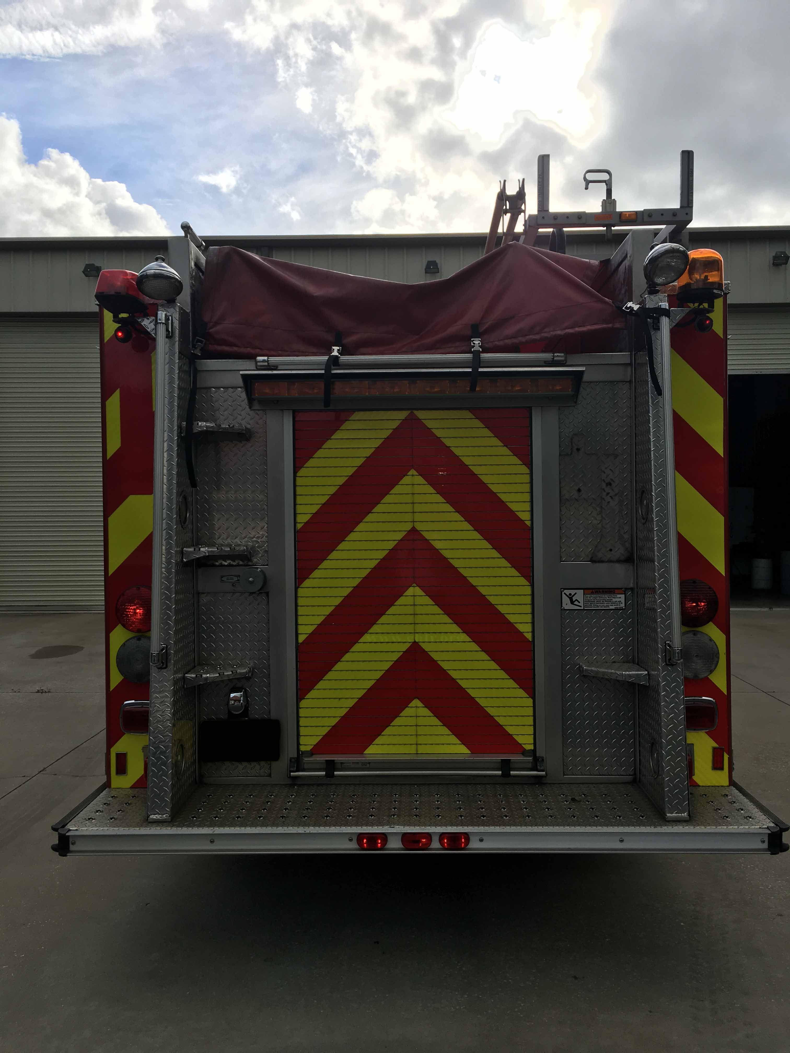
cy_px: 526
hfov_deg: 48.2
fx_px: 882
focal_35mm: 29
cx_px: 395
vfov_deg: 61.7
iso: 25
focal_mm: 4.15
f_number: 2.2
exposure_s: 1/2198
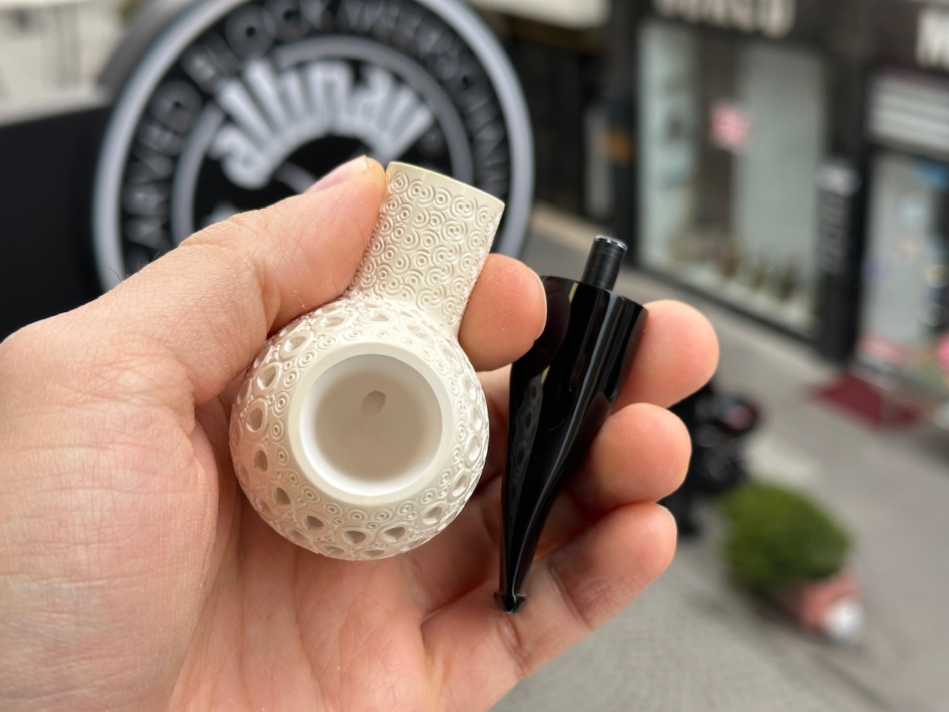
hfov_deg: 39.7
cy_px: 356
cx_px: 474
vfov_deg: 30.3
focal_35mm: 48
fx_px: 1316
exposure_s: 1/303
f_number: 1.78
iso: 64
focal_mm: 6.86
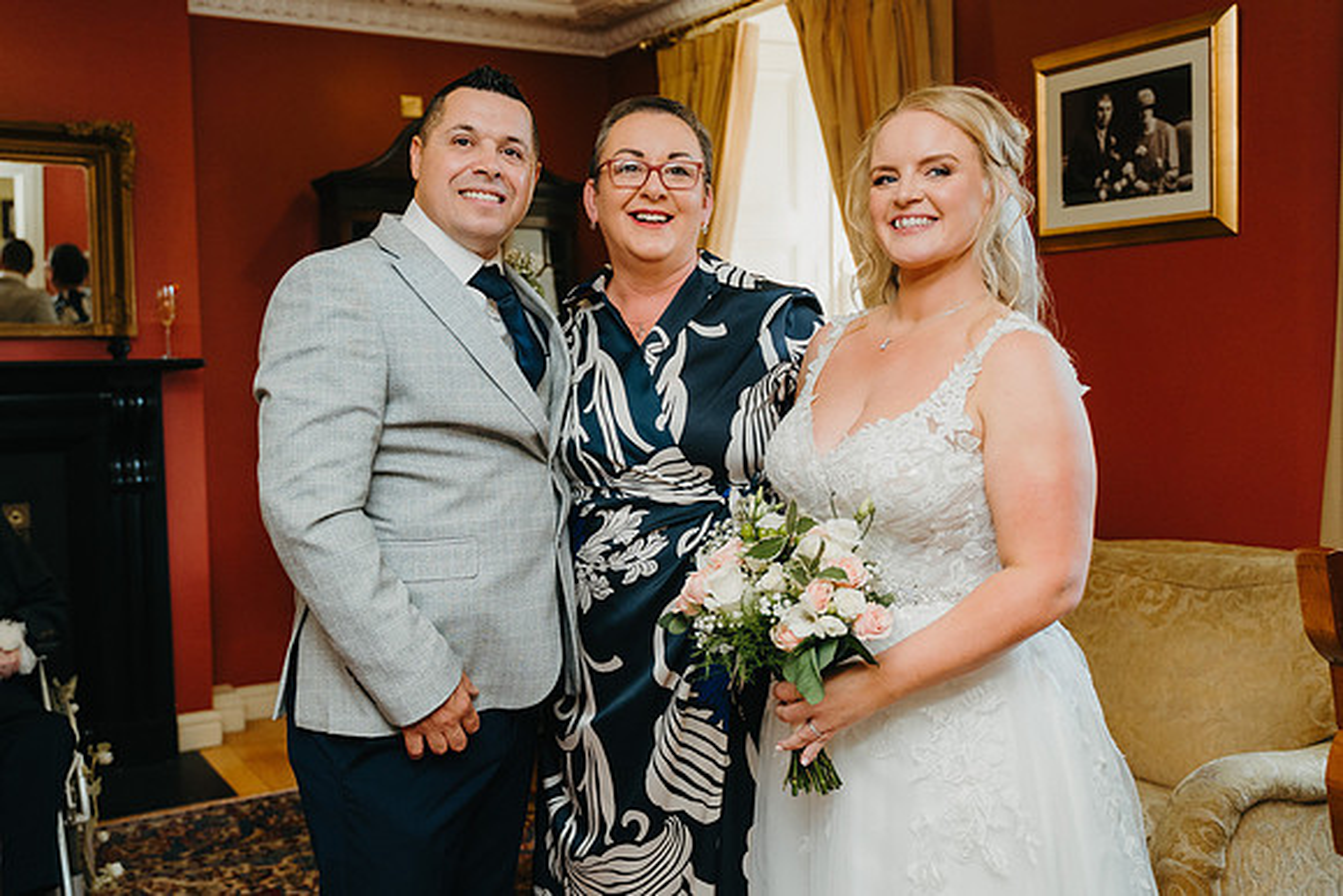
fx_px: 1338
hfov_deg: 53.3
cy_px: 448
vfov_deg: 37.0
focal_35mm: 36
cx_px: 652
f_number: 2.8
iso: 1250
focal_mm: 29
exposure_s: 1/160
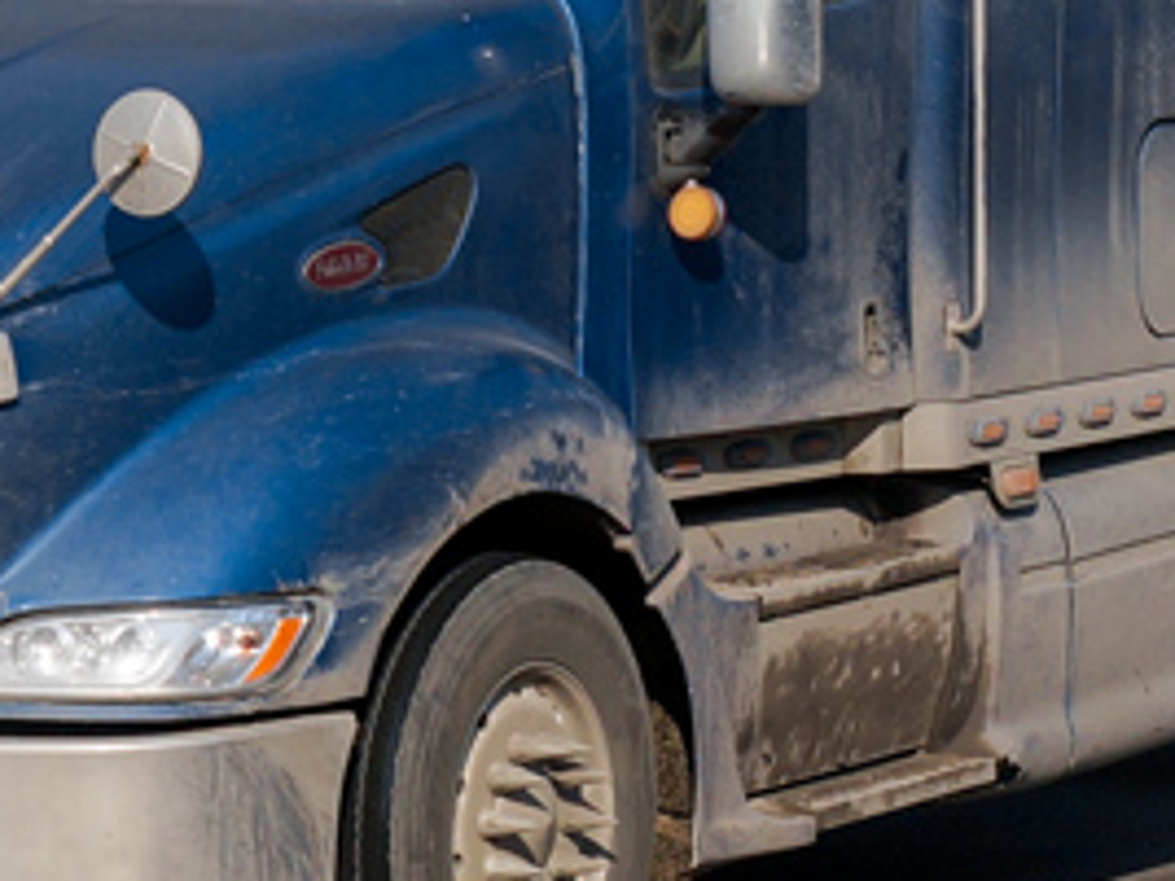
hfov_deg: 10.1
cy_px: -149
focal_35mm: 196
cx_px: 798
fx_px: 6653
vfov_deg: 7.5
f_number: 7.1
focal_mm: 28
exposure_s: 1/1600
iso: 200
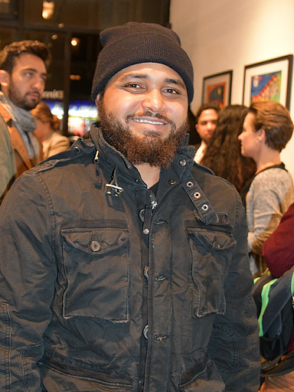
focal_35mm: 49
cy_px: 182
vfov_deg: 38.9
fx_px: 555
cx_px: 147
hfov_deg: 29.7
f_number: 4
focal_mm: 30
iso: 2800
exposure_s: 1/60
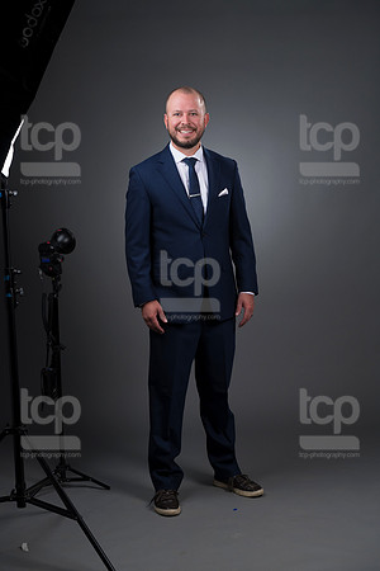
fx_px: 1267
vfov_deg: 25.4
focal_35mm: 80
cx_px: 190
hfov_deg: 17.1
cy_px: 286
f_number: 5.6
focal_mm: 80
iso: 160
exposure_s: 1/250
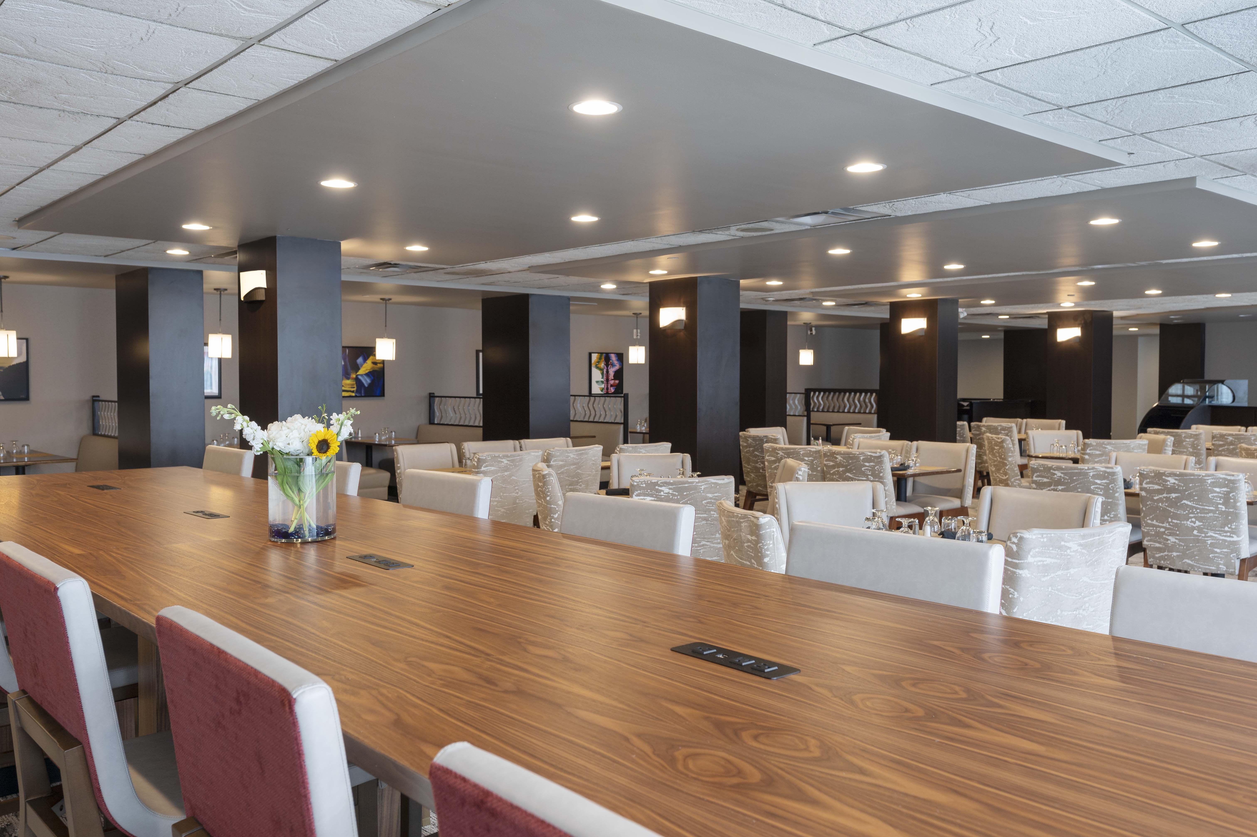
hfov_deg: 65.5
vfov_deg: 46.3
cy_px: 418
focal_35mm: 28
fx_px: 977
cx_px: 628
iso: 400
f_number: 8
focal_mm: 28
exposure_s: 1/2
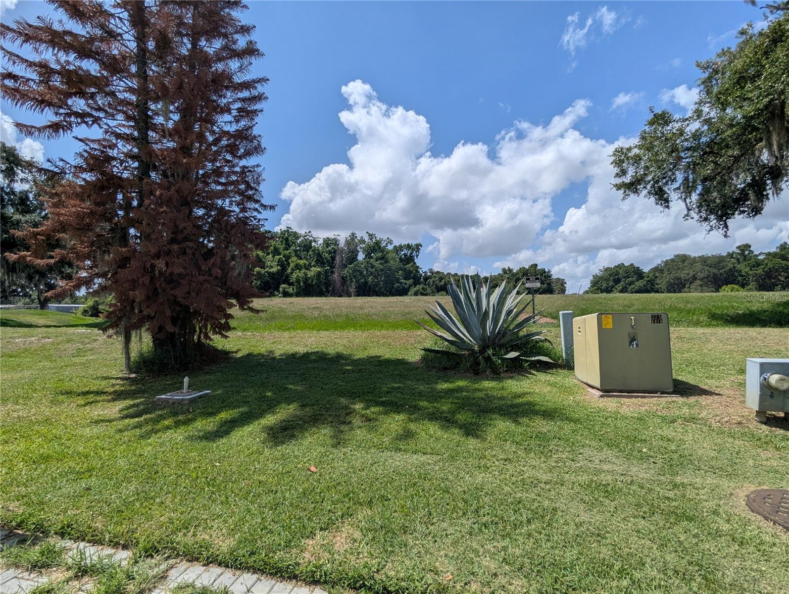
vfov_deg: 78.2
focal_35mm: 16
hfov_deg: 94.4
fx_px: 365
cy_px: 297
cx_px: 394
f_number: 2.2
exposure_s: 1/3378
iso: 51
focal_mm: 2.35
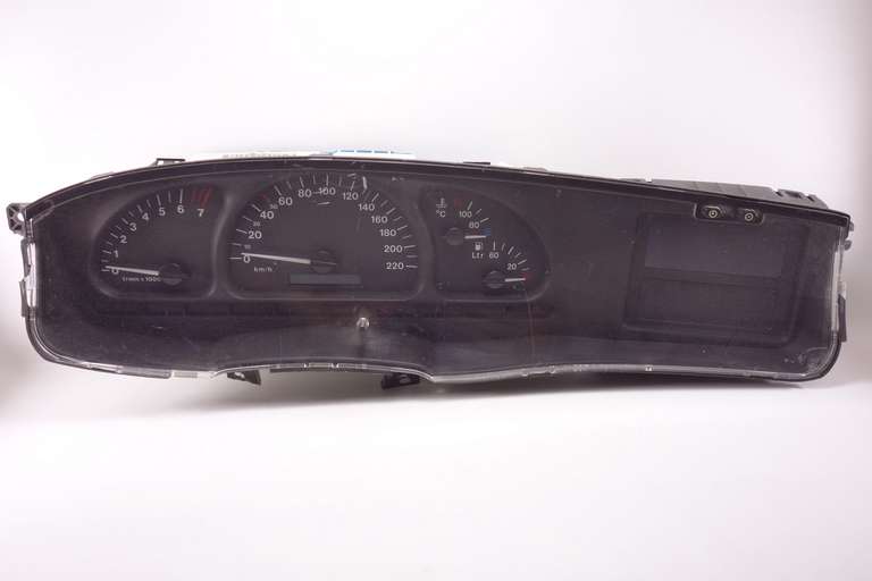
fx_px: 969
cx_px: 436
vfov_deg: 33.4
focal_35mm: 40
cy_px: 290
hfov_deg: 48.5
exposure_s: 1/50
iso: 160
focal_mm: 14.75
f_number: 2.8
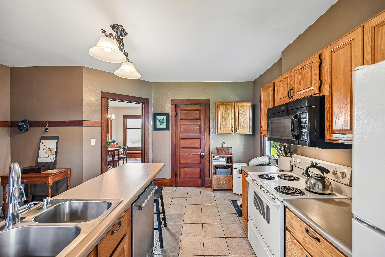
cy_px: 128
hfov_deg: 104.3
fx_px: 150
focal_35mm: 14
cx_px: 192
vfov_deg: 81.2
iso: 400
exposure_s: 1/4
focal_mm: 14
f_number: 4.8
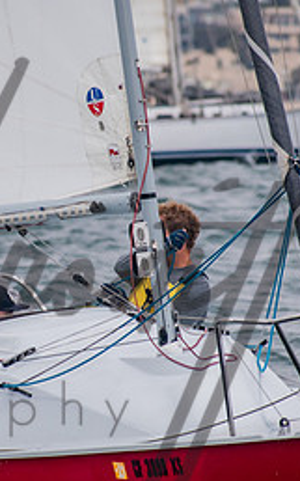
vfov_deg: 3.1
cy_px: 269
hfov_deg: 2.0
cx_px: 47
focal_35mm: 671
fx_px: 8788
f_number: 5.6
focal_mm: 195
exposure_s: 1/500
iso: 400
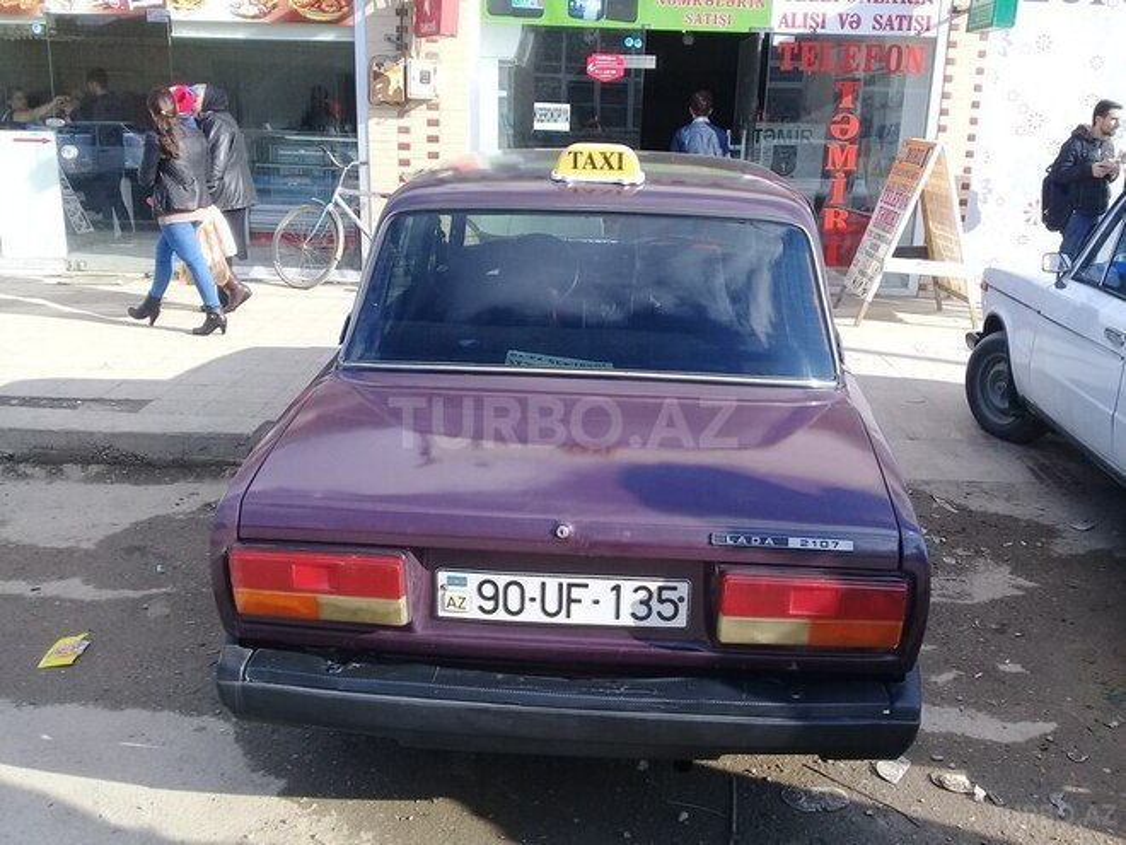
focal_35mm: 31
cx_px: 563
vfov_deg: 45.4
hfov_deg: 58.4
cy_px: 422
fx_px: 1008
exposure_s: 1/460
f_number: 2.2
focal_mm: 3.3
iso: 50
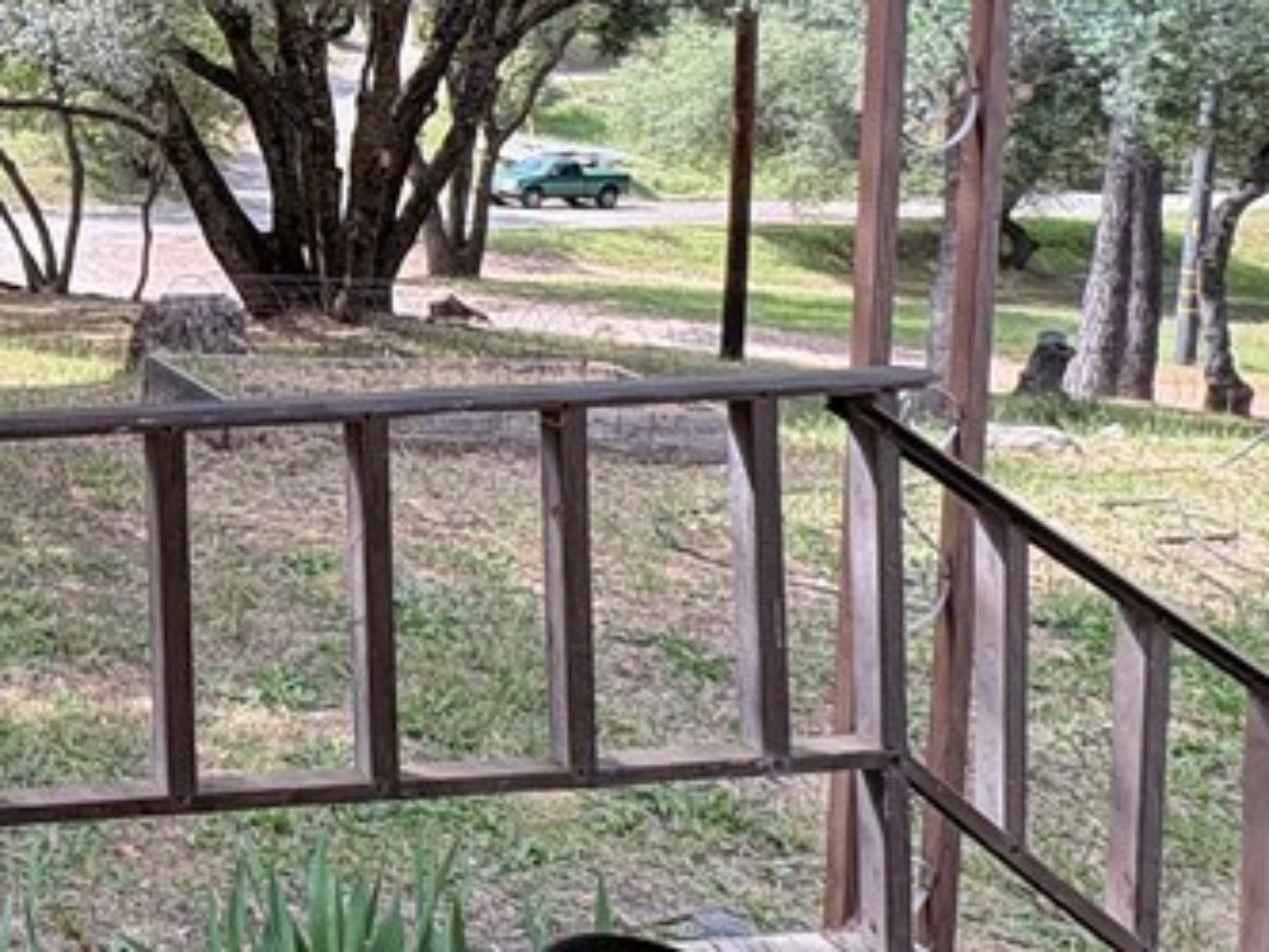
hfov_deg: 31.9
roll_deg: +0.8
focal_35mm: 43
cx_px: -431
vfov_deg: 32.0
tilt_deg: -5.6
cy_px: 99
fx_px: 1577
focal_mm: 2.22
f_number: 2.2
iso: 64
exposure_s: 1/244
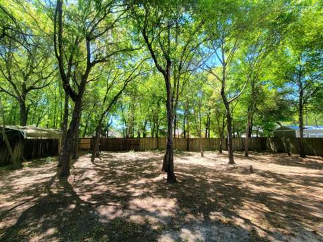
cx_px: 162
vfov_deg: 89.8
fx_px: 121
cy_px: 121
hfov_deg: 106.2
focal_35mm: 13
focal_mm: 2.2
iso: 50
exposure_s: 1/256
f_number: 2.2
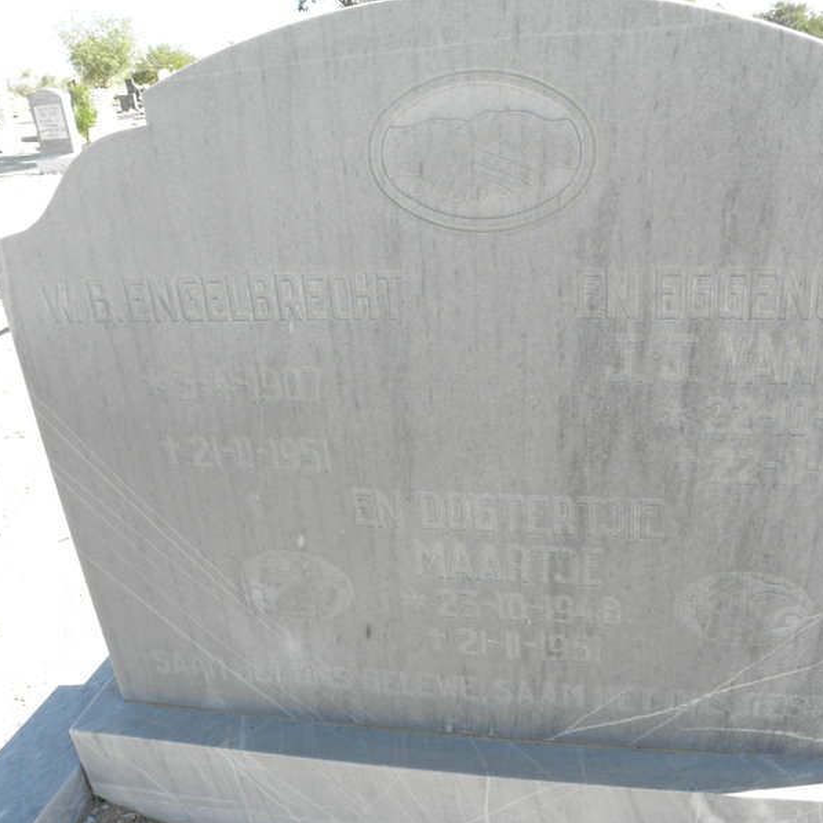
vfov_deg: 51.1
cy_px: 412
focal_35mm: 32
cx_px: 499
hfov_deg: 50.7
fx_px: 861
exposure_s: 1/60
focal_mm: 4.83
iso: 64
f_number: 5.6
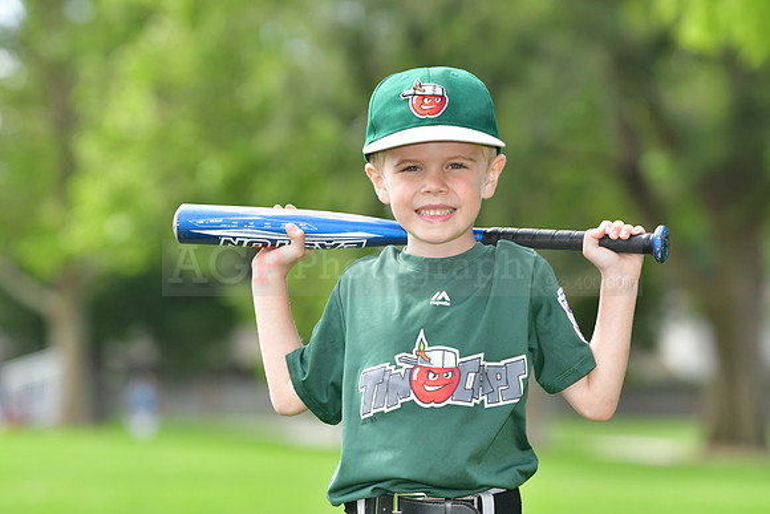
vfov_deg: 7.0
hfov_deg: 10.5
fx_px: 4172
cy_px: 257
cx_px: 385
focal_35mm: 195
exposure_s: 1/2000
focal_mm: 130
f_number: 4
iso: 500
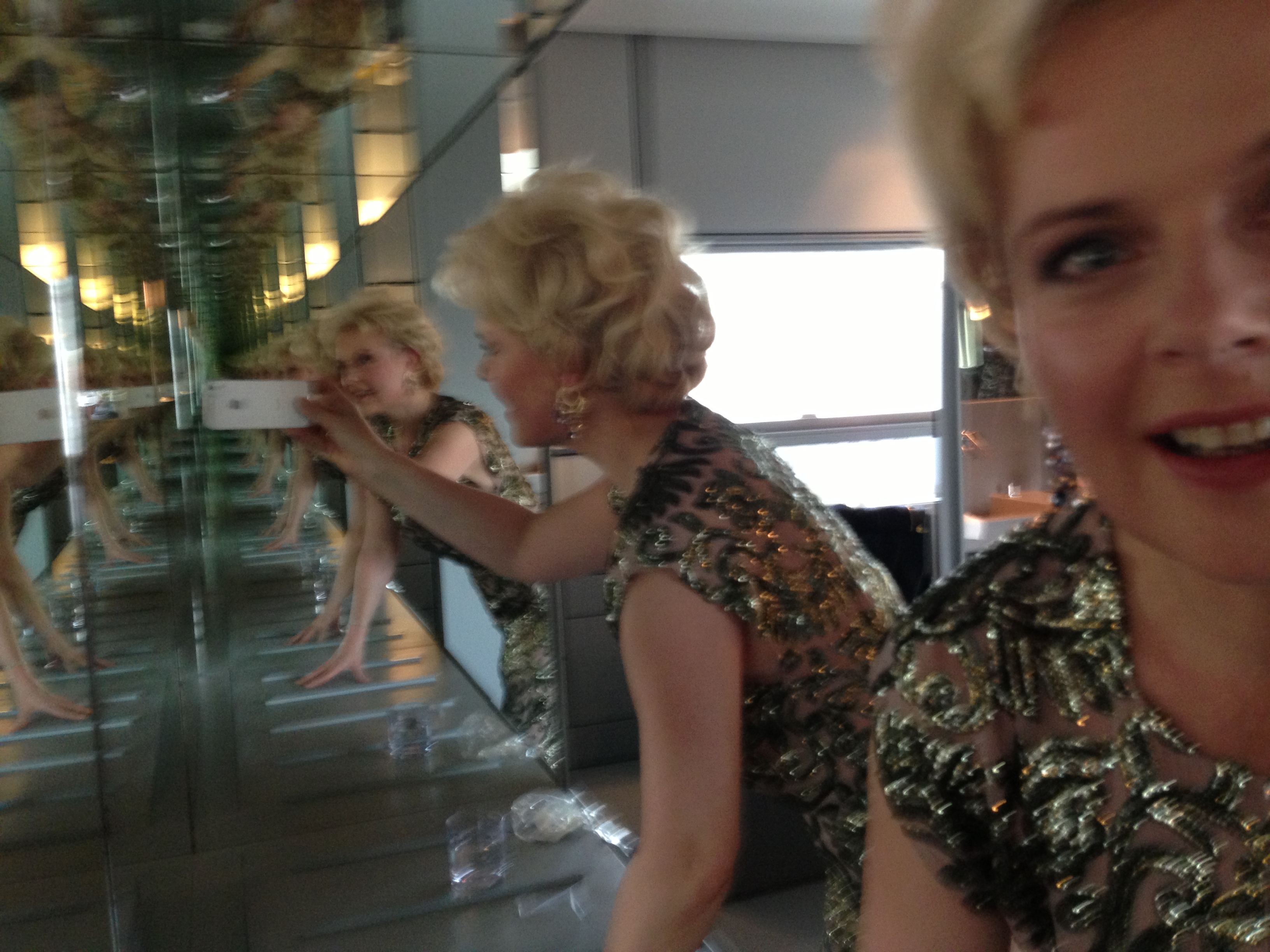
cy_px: 476
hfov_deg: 55.4
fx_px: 1211
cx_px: 635
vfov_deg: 42.9
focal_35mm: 33
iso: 250
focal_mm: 4.13
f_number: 2.4
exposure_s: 1/20
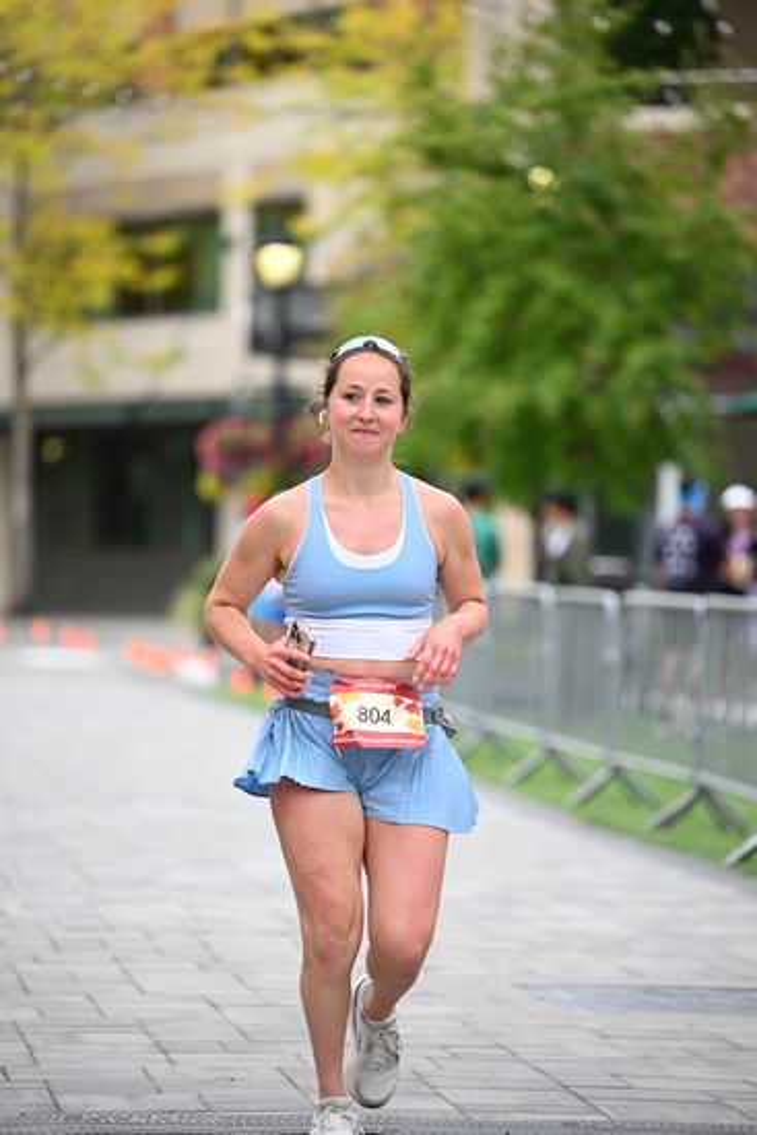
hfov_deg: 8.6
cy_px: 568
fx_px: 5043
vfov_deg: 12.8
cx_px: 378
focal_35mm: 160
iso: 640
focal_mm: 160
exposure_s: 1/2000
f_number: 2.8
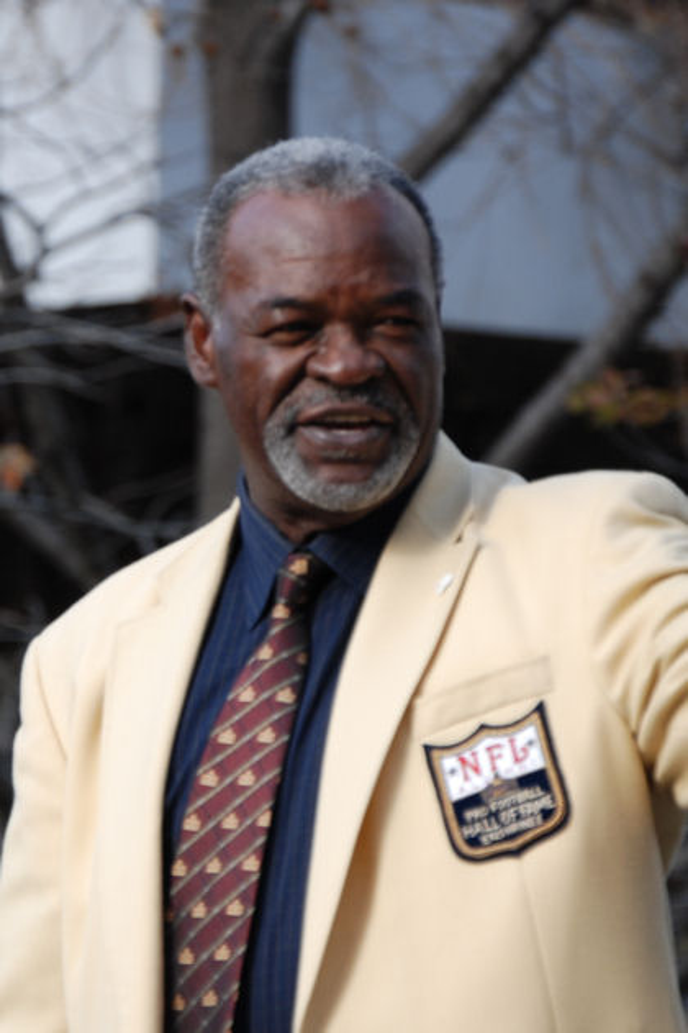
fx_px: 5590
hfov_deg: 7.0
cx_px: 344
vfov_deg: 10.5
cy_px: 516
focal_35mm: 195
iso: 200
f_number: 5
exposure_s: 1/320
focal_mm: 130
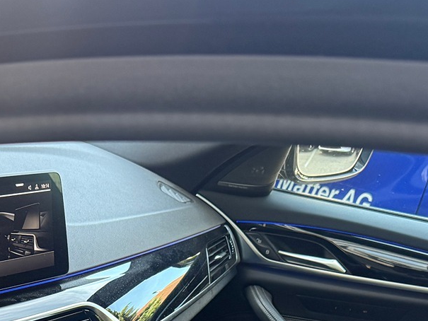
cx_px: 167
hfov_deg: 24.4
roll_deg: -9.1
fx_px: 989
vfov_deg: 16.7
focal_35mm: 80
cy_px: 486
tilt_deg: -29.6
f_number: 1.78
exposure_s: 1/93
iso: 200
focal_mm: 6.76
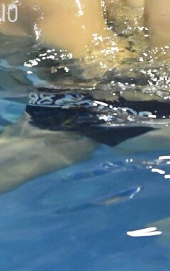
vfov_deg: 4.5
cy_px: -258
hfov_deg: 2.9
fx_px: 3386
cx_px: 105
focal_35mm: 457
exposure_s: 1/500
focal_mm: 70
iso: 6400
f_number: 3.2
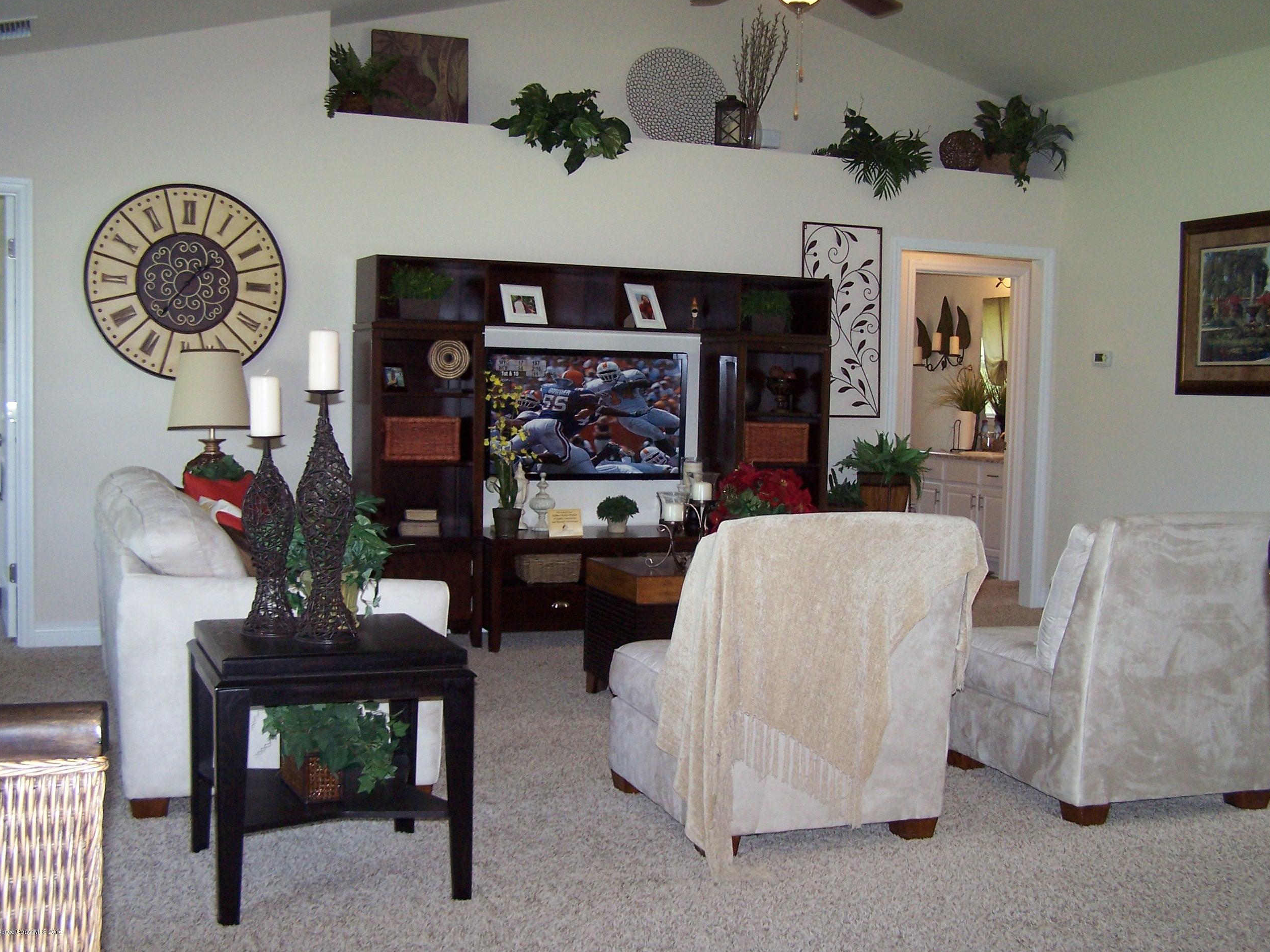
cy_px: 474
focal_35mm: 39
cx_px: 646
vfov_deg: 36.8
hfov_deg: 47.9
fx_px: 1431
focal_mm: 6.3
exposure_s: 1/60
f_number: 2.8
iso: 140
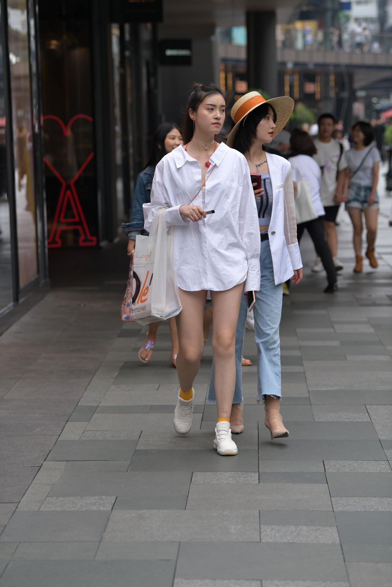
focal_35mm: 116
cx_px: 196
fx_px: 1895
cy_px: 294
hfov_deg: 11.8
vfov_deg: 17.6
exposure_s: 1/640
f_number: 4
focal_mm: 116
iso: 280
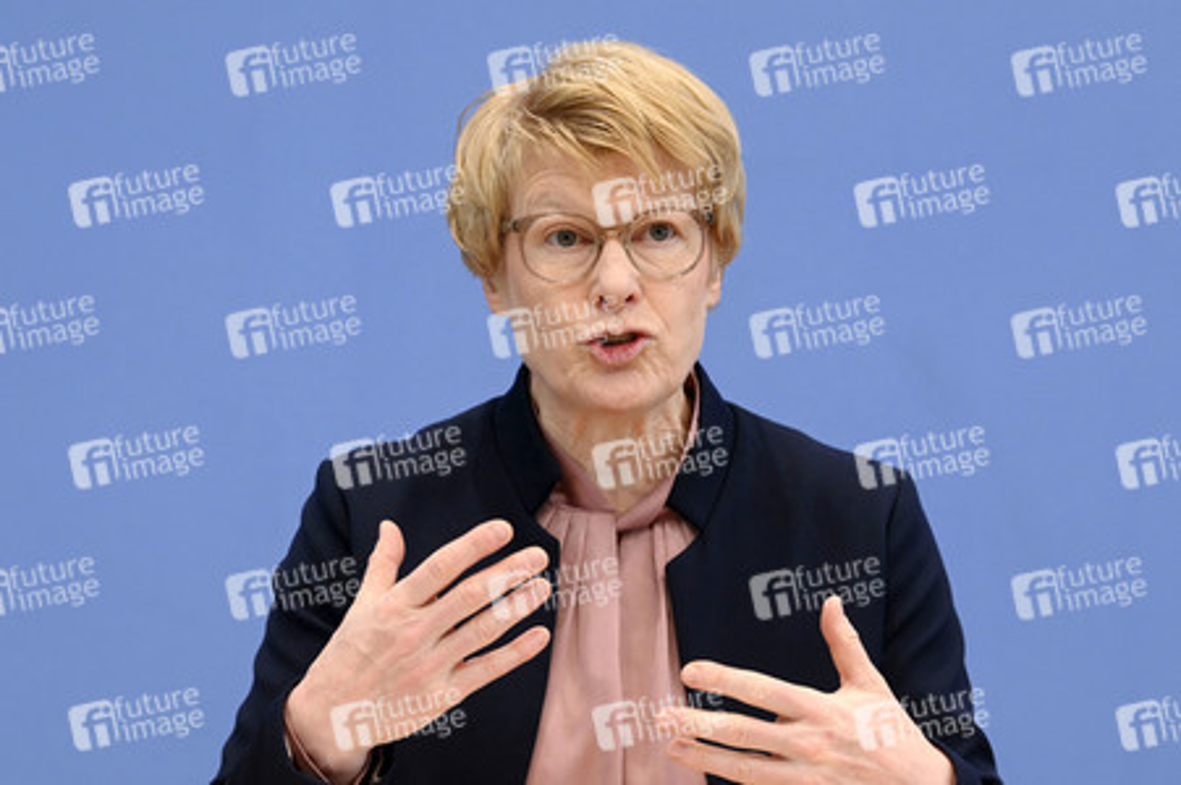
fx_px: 3442
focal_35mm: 105
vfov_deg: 13.0
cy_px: 392
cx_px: 590
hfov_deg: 19.5
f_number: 5.6
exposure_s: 1/640
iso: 4000
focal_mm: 105
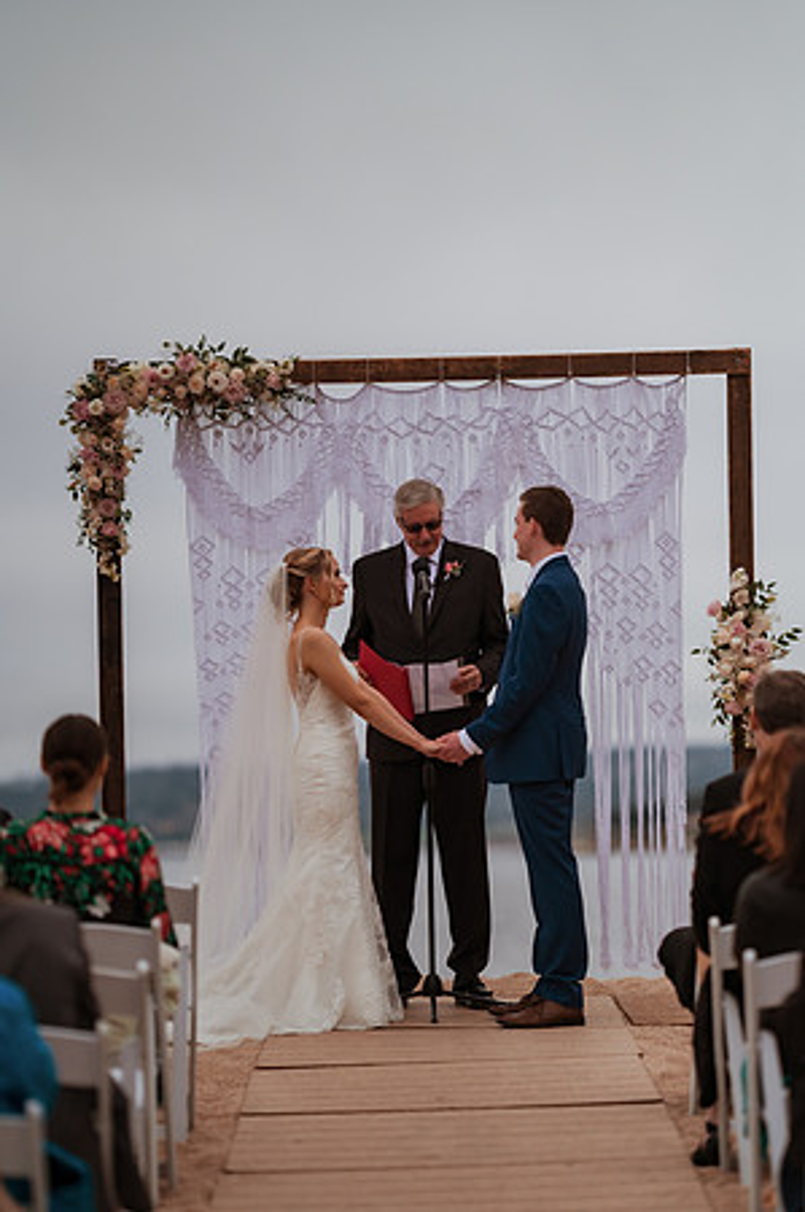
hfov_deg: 10.1
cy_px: 606
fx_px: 4538
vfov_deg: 15.2
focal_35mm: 135
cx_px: 402
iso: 500
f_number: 1.8
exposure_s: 1/5000
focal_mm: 135
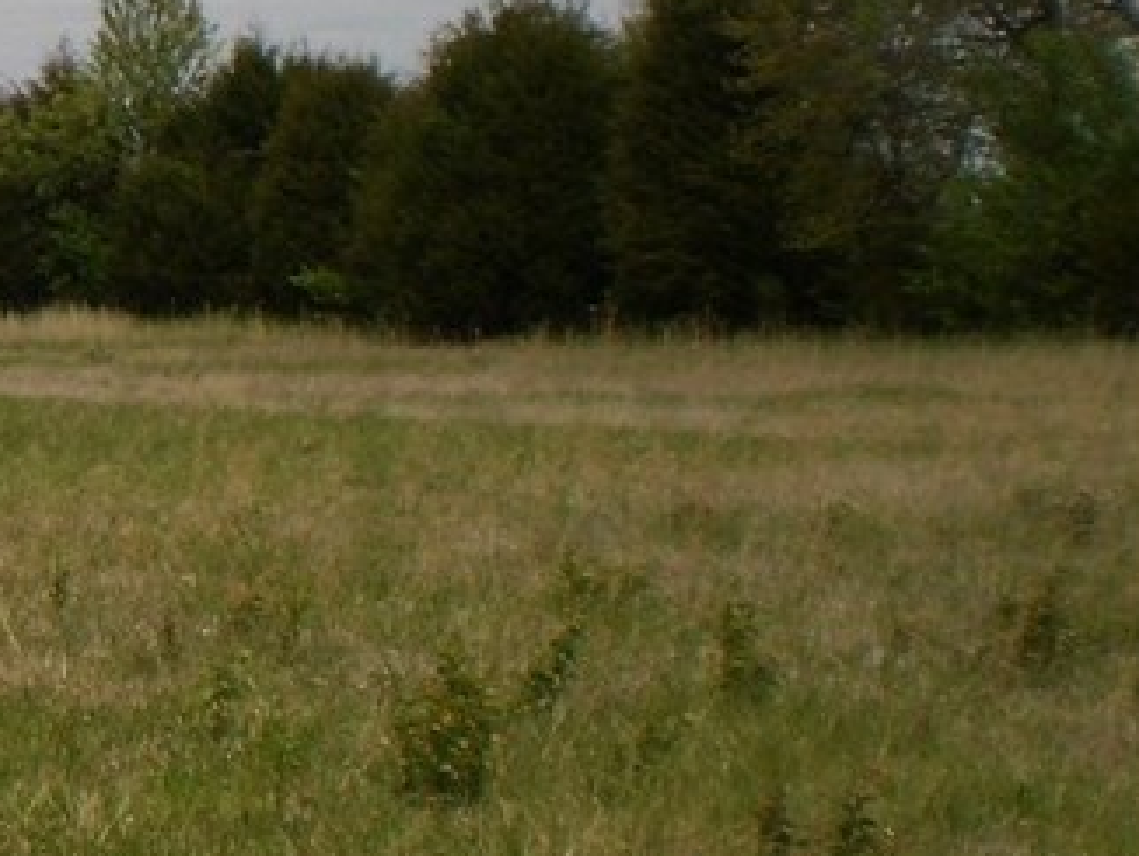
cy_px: 182
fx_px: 3721
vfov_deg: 13.1
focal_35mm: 113
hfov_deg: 15.8
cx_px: -639
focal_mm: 6.3
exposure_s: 1/1600
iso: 64
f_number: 4.6
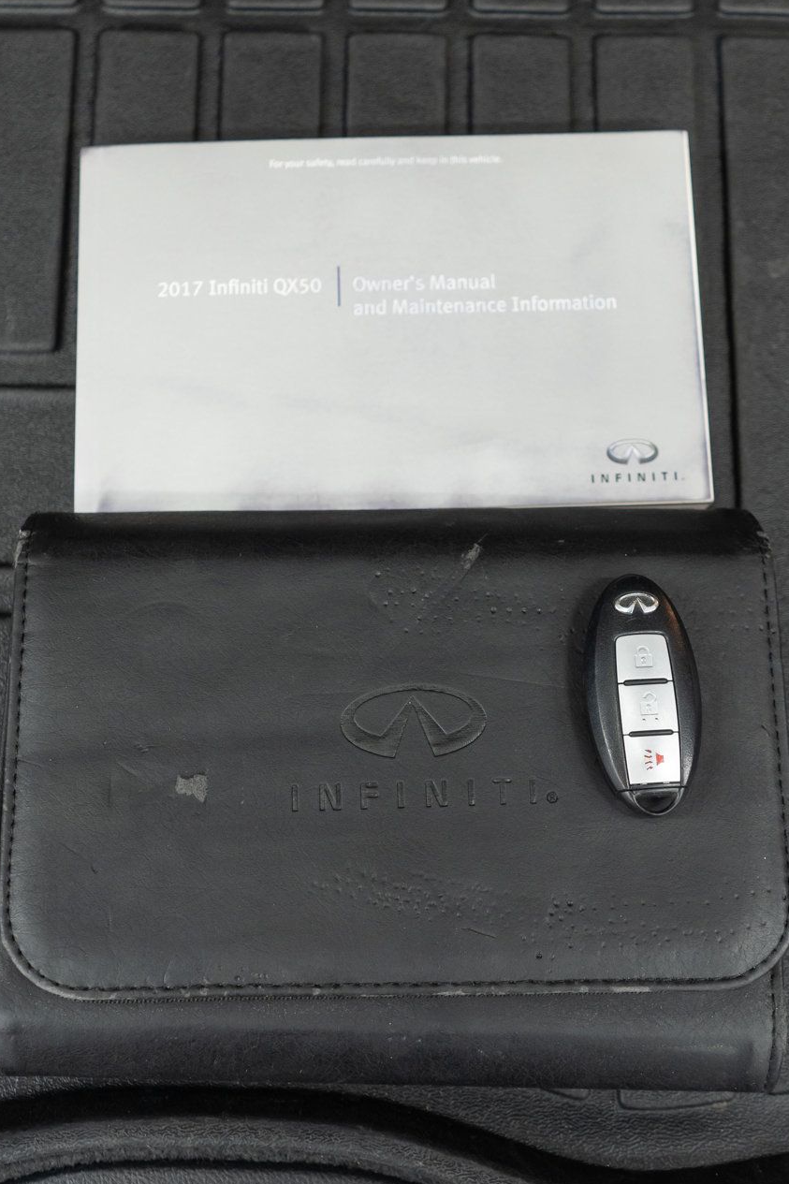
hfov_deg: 26.5
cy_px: 546
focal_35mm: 51
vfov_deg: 38.9
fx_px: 1677
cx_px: 393
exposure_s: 1/50
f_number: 3.2
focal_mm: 28
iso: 800
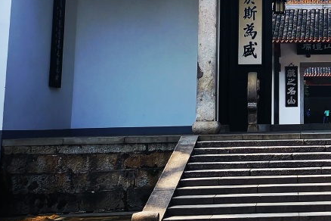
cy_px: 14
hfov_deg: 24.8
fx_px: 708
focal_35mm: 77
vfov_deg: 17.4
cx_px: 347
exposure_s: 1/972
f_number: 1.8
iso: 50
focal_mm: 4.75
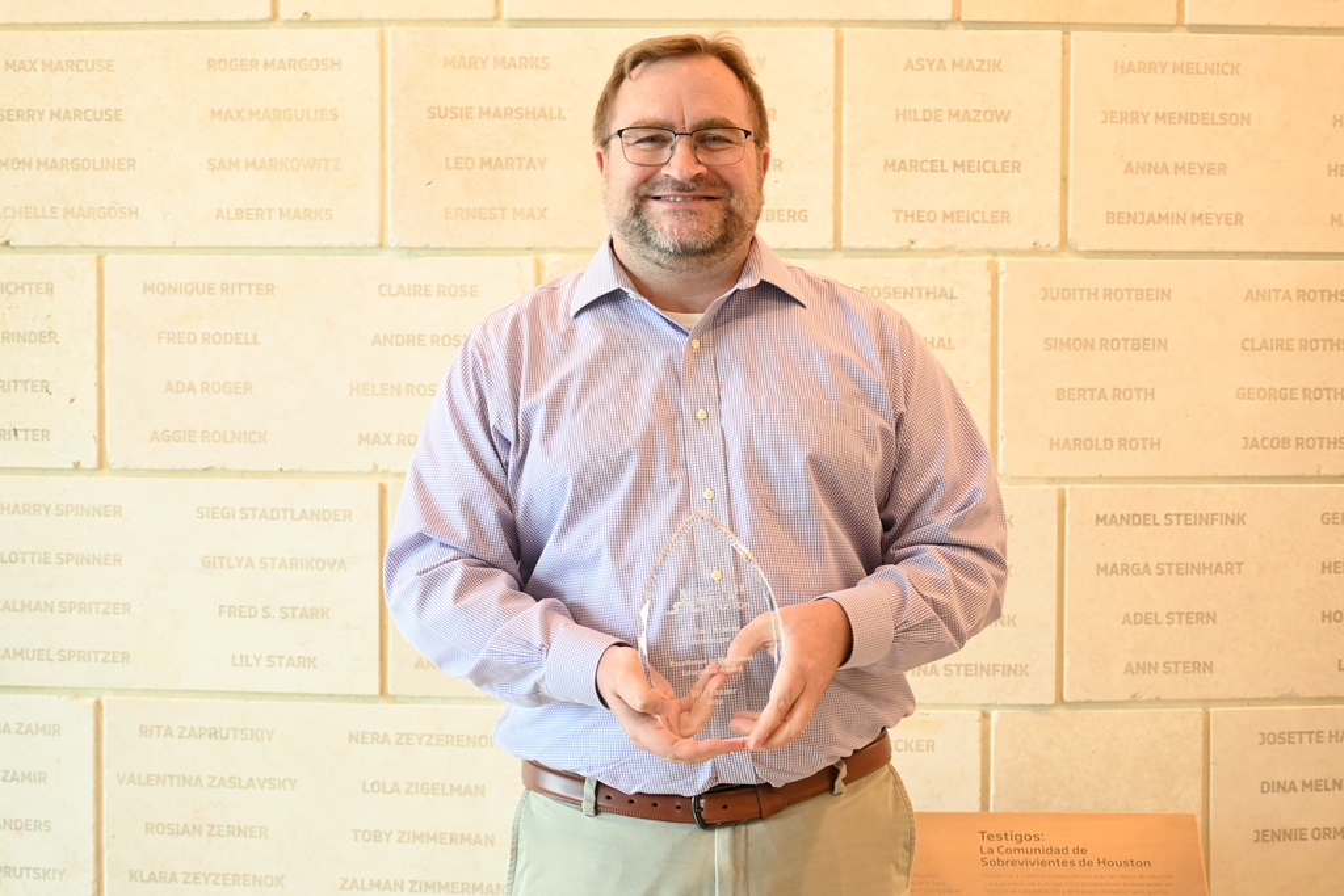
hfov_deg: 27.0
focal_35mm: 75
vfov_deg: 18.2
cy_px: 448
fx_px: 2800
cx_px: 672
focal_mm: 50
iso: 2000
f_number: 4.5
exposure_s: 1/125
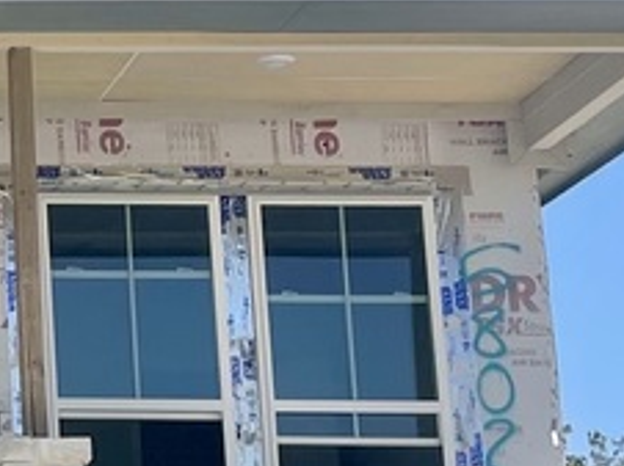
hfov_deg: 11.0
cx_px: -560
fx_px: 2989
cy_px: 108
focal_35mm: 166
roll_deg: -1.2
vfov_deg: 8.9
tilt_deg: +17.3
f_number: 1.6
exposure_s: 1/4651
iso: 32
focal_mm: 4.2
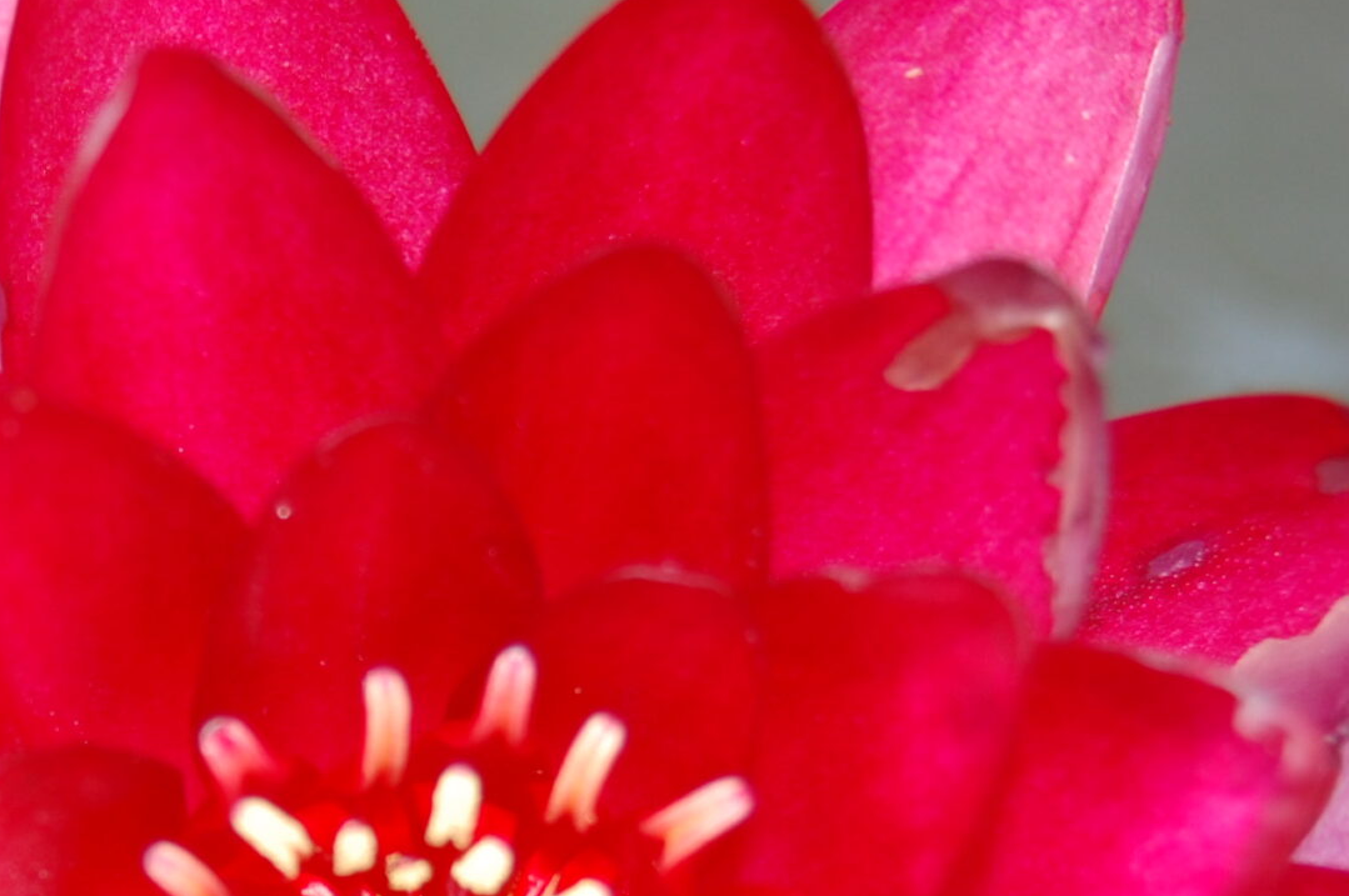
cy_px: 897
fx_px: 4529
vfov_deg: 11.2
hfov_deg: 16.8
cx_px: 309
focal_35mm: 121
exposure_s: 1/60
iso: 400
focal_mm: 34
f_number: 4.5
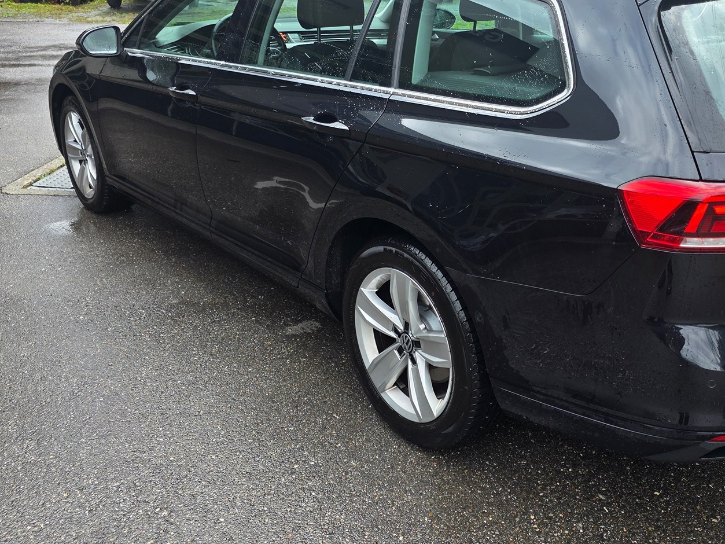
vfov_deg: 38.4
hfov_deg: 49.4
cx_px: 475
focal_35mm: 37
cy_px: 197
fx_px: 775
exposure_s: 1/359
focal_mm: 6.3
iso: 25
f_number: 1.7
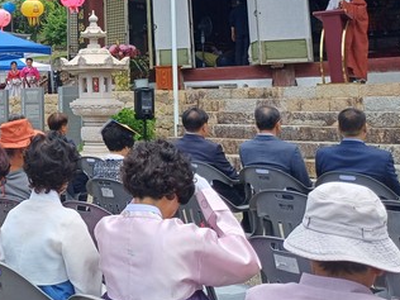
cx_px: 41
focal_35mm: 53
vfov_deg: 27.0
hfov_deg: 34.2
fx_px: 612
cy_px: 56
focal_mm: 4.65
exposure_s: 1/551
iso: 50
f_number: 1.8
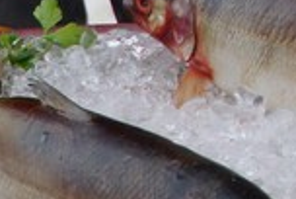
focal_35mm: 195
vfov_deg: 6.8
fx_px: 1606
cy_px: 445
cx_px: -156
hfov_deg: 10.2
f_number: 4.5
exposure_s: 1/640
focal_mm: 22
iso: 400
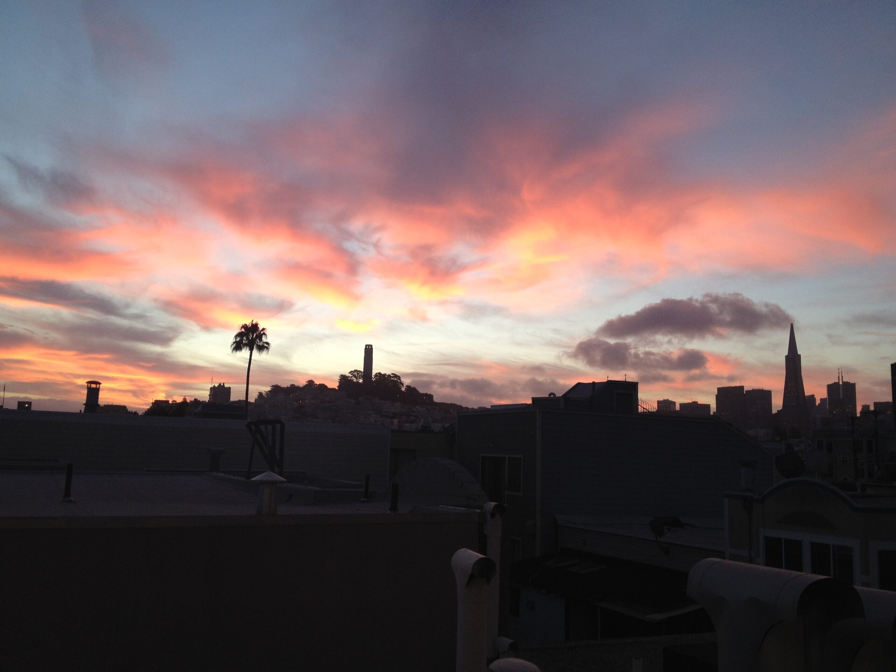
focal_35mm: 35
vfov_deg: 40.7
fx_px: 906
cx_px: 448
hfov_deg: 52.6
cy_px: 336
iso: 64
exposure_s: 1/60
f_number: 2.4
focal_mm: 4.28
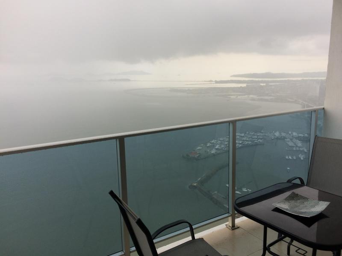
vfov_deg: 48.2
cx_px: 171
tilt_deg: -15.6
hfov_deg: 61.7
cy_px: 128
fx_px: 287
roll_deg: +0.1
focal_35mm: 29
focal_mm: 4.15
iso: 32
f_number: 2.2
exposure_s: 1/302
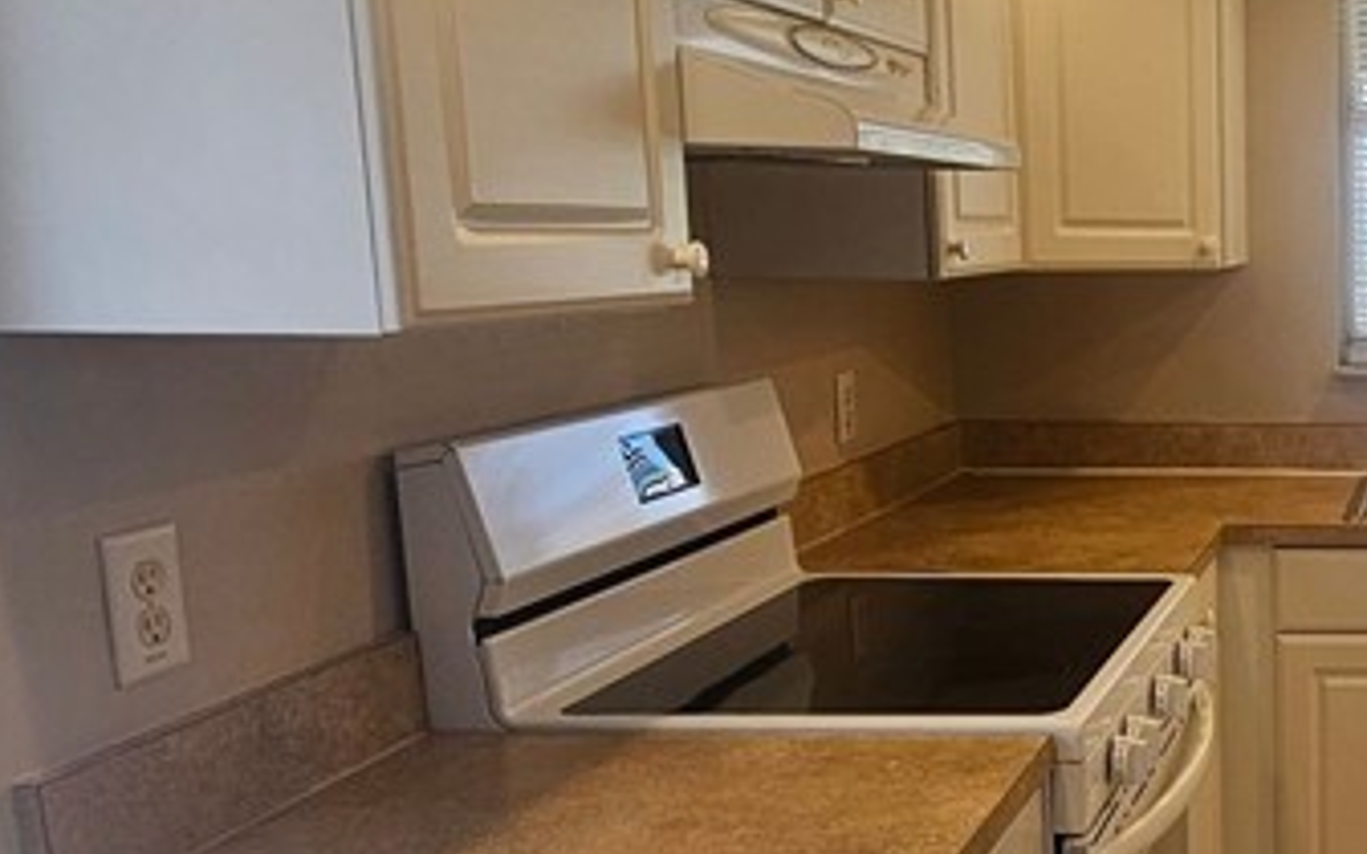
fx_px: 1565
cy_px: 500
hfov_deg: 38.8
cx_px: 1509
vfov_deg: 30.5
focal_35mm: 42
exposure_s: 1/60
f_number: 2.2
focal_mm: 2.2
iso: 50
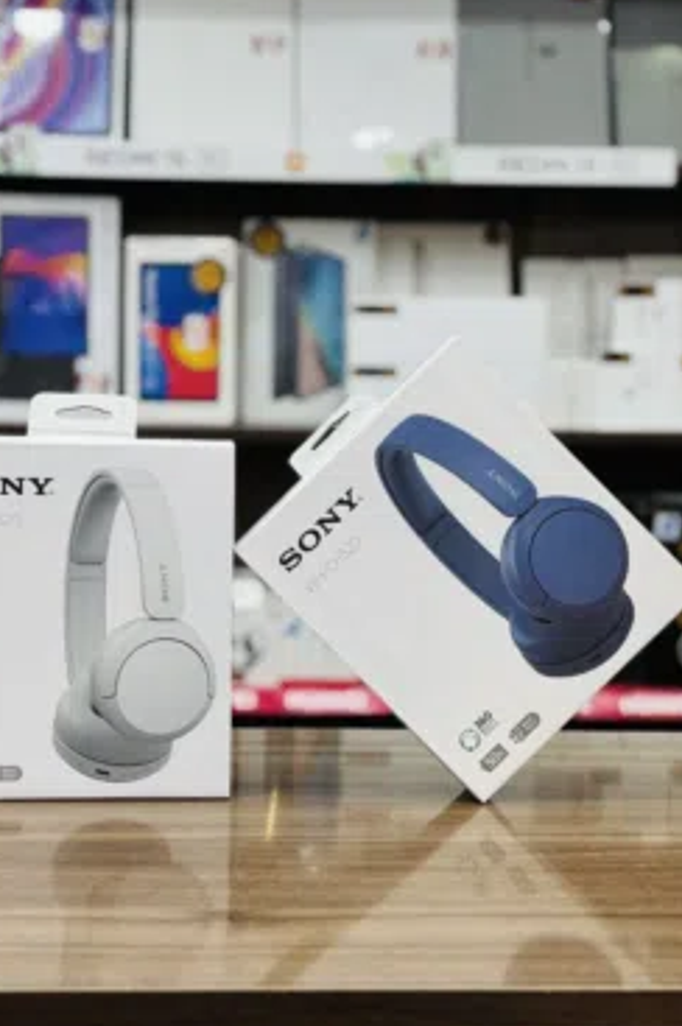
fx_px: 1680
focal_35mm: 59
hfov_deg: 22.9
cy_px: 484
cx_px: 288
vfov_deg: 34.0
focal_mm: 5.96
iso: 40
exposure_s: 1/100
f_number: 1.6
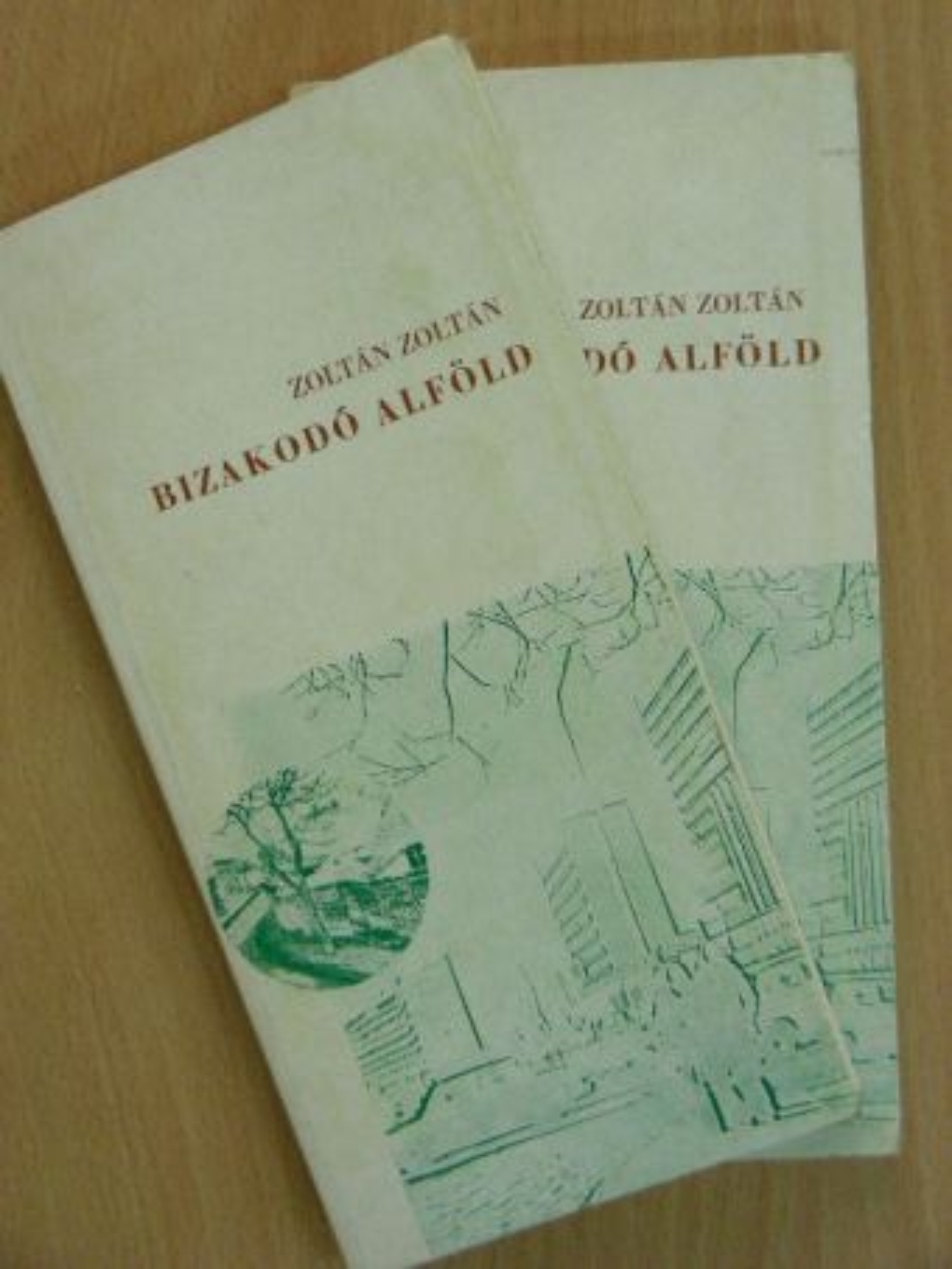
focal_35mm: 79
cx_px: 476
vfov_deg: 24.7
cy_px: 634
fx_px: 2895
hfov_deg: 18.7
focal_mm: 13.2
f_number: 3.5
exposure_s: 1/30.1
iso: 166
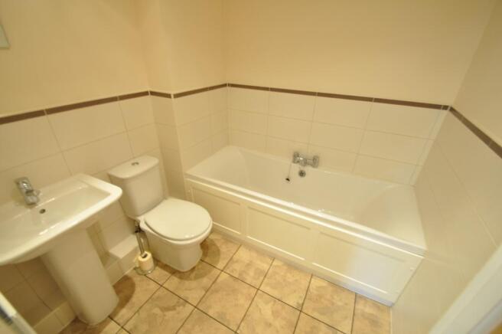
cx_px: 251
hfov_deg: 100.4
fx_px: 209
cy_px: 167
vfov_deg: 77.2
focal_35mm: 15
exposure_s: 1/3
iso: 400
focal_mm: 10
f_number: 7.1
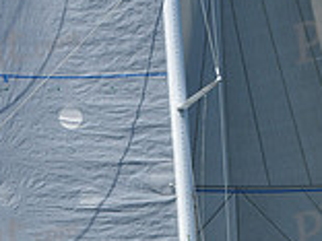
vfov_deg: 4.5
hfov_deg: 6.0
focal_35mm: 329
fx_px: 3060
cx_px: 188
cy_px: 337
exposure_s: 1/1600
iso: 250
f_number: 6.3
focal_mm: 92
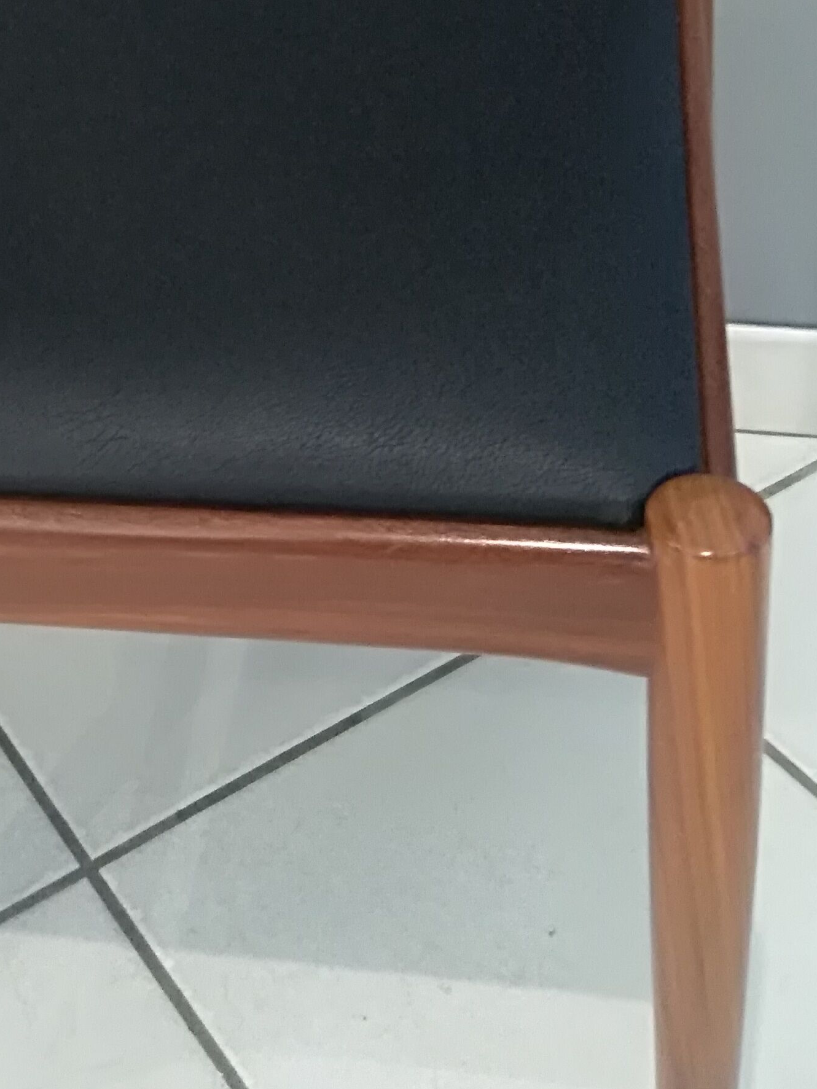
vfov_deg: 30.3
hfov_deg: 23.2
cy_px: 115
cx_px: 42
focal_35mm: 61
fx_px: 1919
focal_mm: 3.54
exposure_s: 1/25
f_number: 2
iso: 790
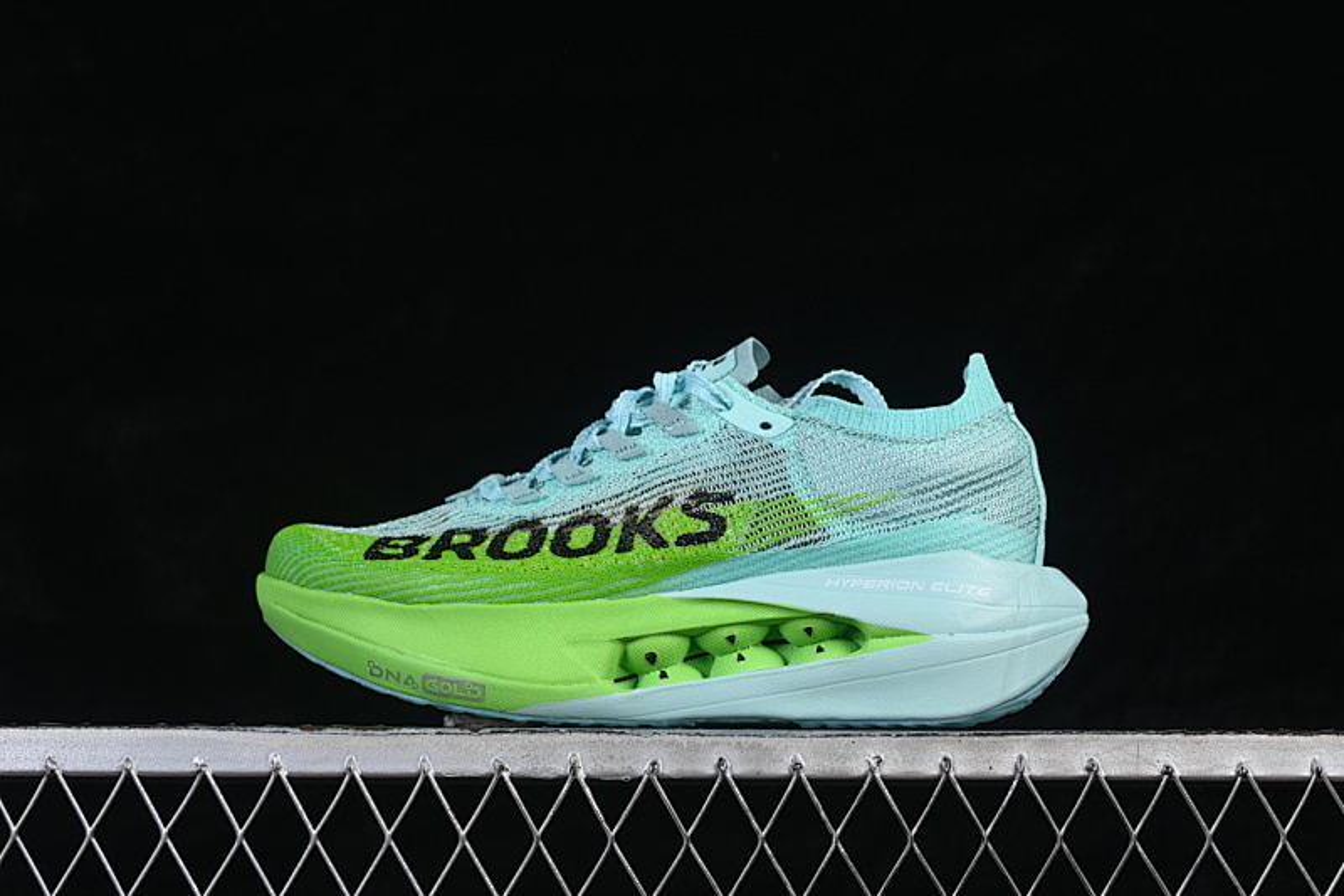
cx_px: 672
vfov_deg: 18.2
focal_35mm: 75
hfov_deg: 27.0
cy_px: 448
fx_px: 2799
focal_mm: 50
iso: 160
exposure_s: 1/80
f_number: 8
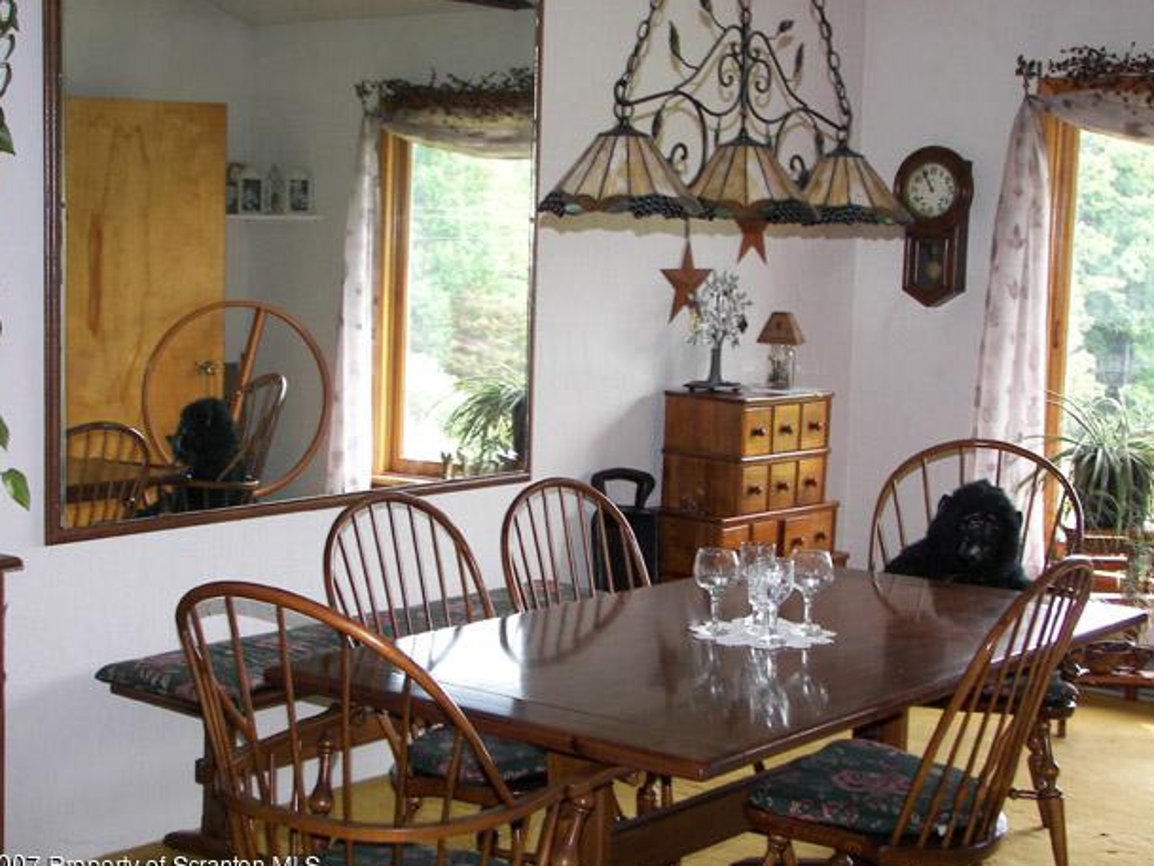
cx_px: 559
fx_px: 2067
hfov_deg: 31.2
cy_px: 436
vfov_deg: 23.7
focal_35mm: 62
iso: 100
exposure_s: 1/30
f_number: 2.8
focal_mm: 9.9
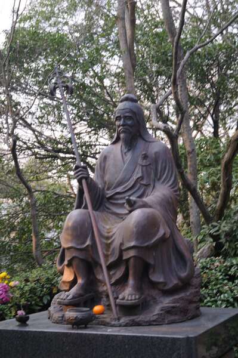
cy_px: 179
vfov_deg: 30.5
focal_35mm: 66
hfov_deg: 20.6
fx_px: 656
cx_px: 119
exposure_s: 1/25
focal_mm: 44
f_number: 4.2
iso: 200
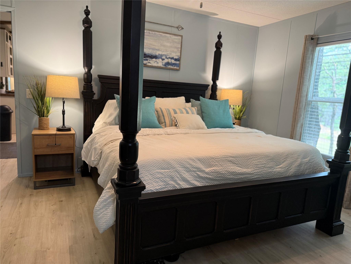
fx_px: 243
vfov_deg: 56.8
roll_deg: -3.9
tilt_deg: -9.5
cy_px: 132
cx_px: 176
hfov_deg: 71.6
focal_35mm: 24
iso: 160
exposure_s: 1/60
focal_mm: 6.76
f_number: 1.78
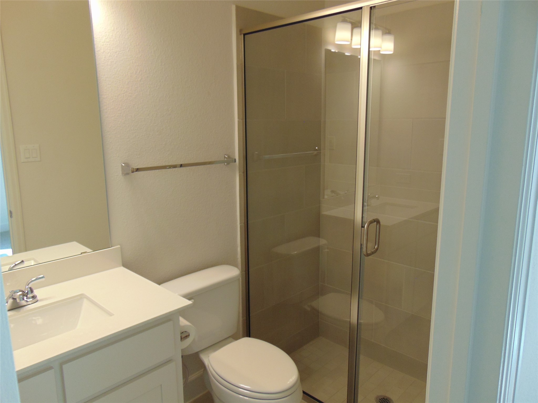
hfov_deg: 69.4
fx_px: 389
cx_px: 269
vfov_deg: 54.9
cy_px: 202
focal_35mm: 25
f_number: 3
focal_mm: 4.5
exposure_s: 1/30
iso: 100
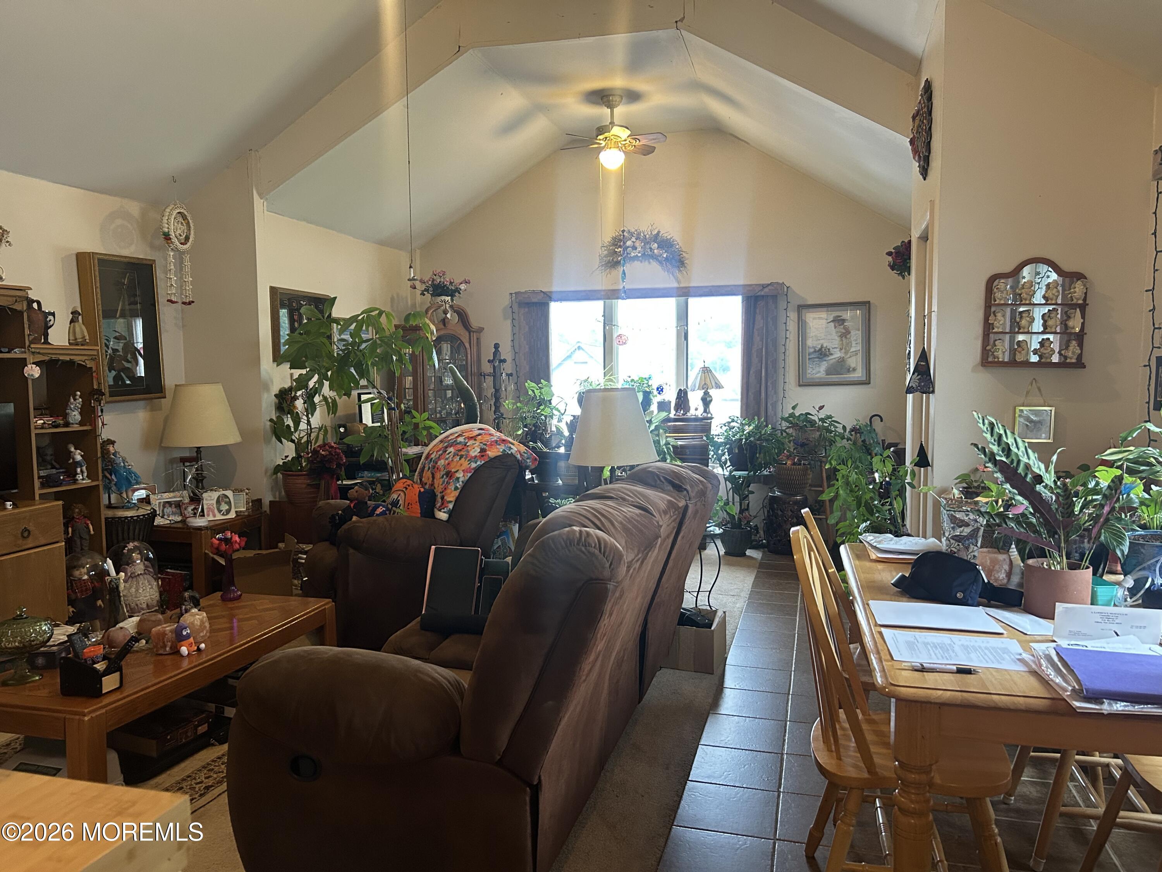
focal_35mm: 26
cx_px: 581
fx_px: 873
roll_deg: +0.7
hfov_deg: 67.3
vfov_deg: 53.1
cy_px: 436
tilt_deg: -4.1
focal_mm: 5.7
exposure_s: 1/60
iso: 320
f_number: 1.5
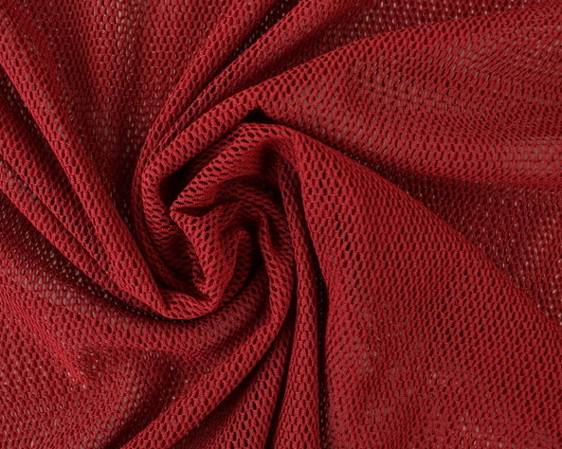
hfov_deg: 47.7
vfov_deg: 39.1
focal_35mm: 38
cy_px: 220
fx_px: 632
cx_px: 226
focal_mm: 20
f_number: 6.3
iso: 100
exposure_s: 1/25
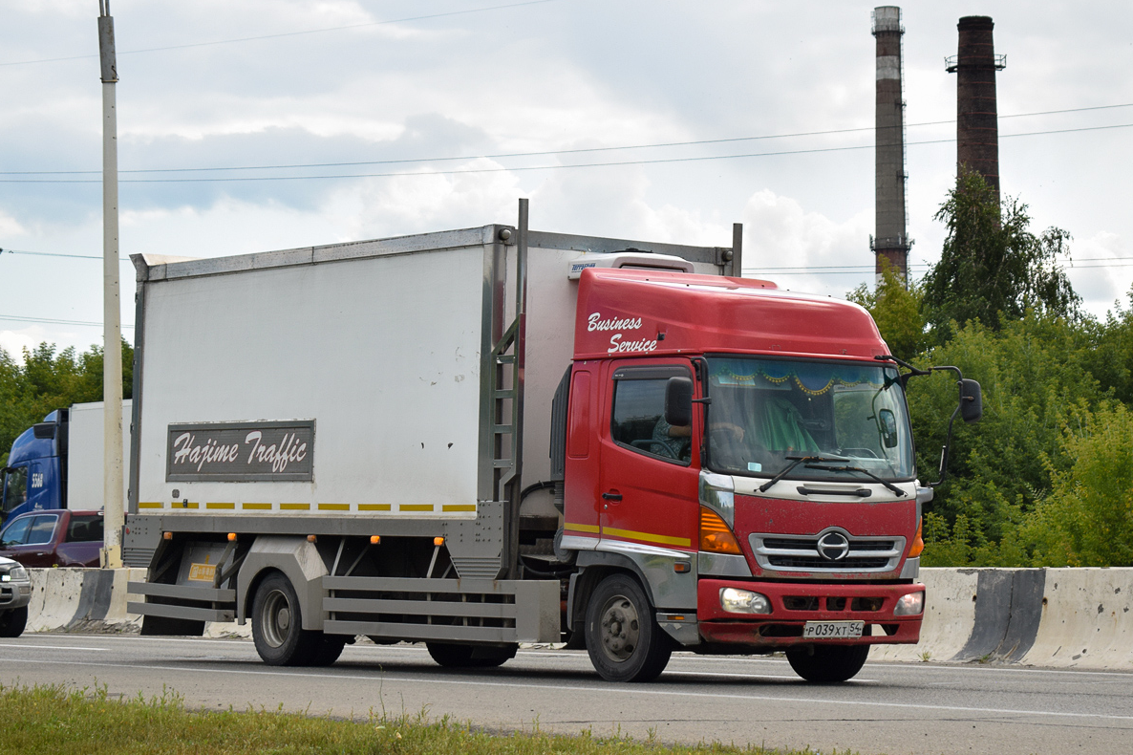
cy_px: 378
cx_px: 563
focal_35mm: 84
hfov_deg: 24.3
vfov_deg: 16.3
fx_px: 2627
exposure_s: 1/1000
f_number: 6.3
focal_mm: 55
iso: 400
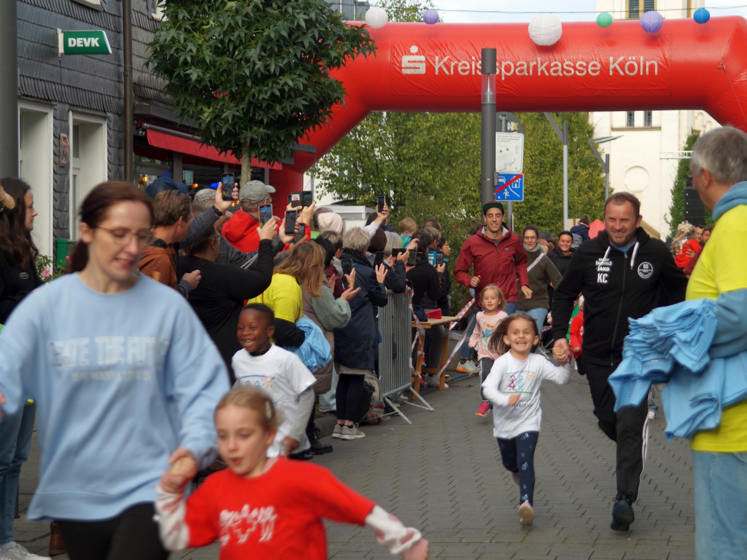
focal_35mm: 123
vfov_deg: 12.1
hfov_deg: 16.1
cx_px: 415
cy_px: 281
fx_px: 2644
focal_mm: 75
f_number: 5.6
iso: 100
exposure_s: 1/160
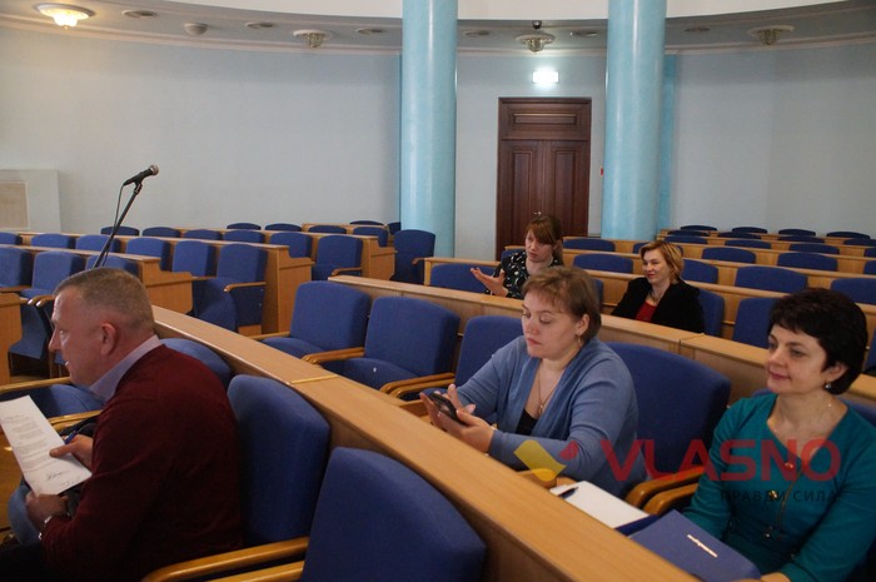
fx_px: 729
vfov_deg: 43.5
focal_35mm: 30
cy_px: 291
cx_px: 438
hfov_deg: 62.0
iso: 3200
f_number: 4
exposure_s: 1/125
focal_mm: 20
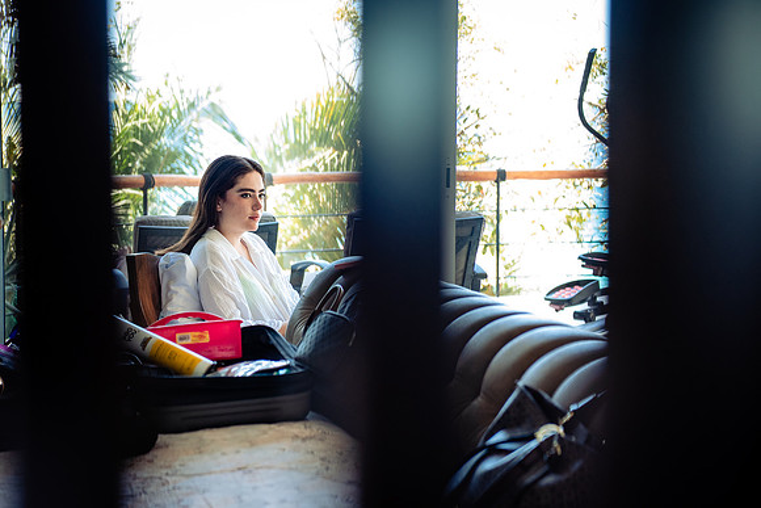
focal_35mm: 64
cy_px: 227
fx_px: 1359
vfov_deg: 21.2
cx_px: 339
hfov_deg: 31.3
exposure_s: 1/100
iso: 1000
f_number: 3.2
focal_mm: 58
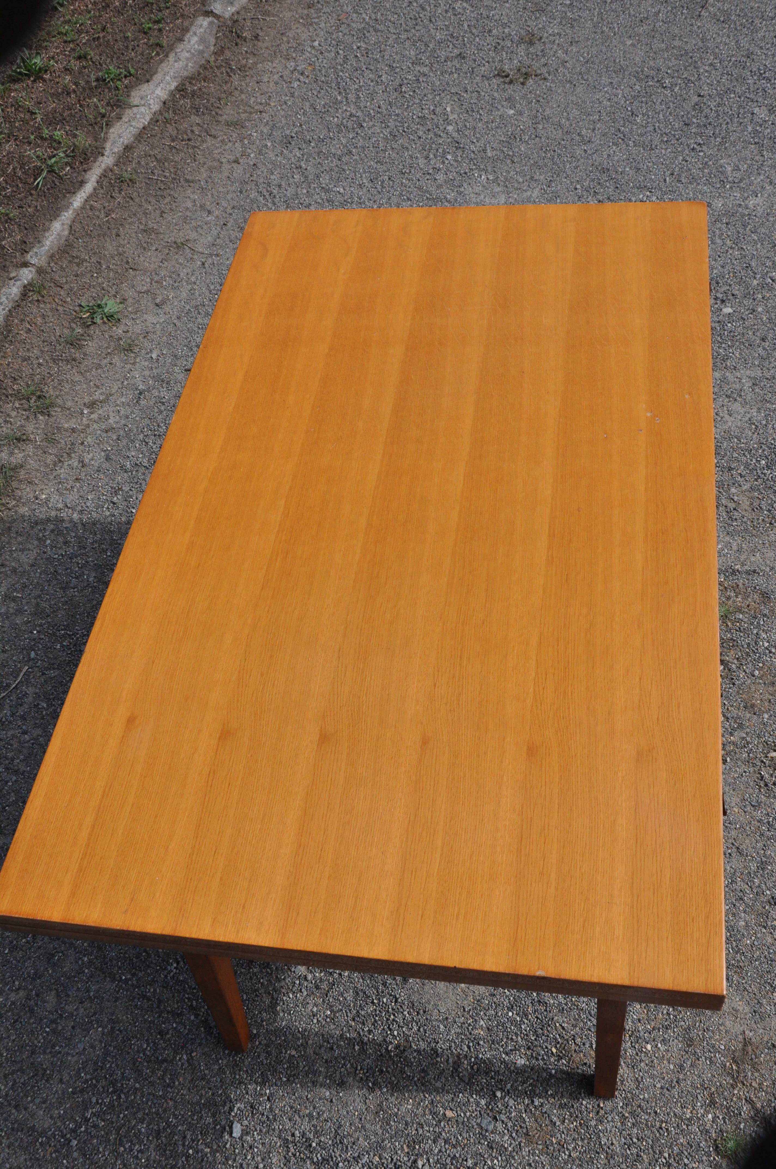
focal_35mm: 36
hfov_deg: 36.8
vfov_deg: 53.2
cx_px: 388
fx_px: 1167
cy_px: 584
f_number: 13
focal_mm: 24
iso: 640
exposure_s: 1/750
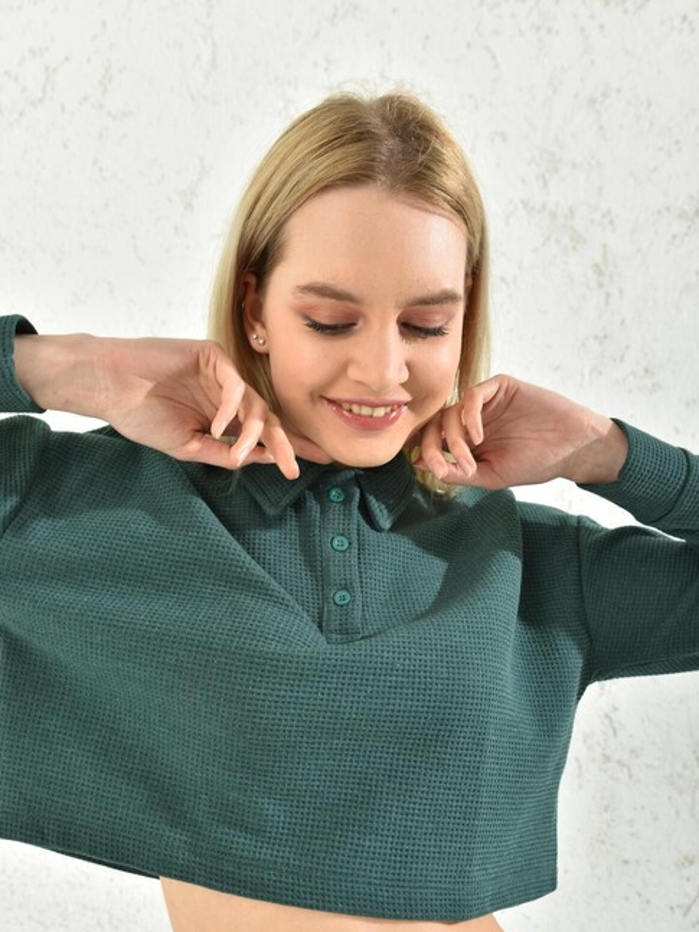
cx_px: 346
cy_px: 526
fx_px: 1050
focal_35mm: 39
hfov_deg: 36.8
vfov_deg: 47.8
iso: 100
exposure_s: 1/160
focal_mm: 35
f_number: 7.1
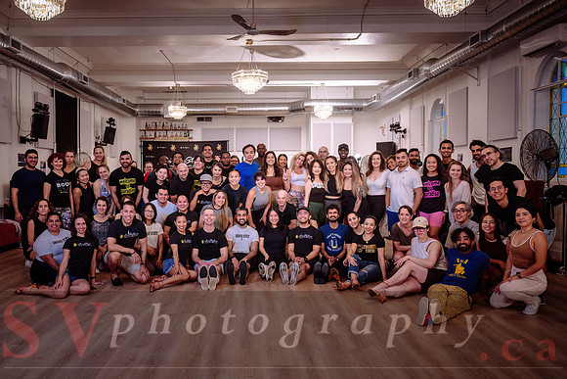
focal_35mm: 30
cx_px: 246
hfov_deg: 61.4
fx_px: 475
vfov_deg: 43.4
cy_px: 197
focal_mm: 26
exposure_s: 1/100
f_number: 4.5
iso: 1250
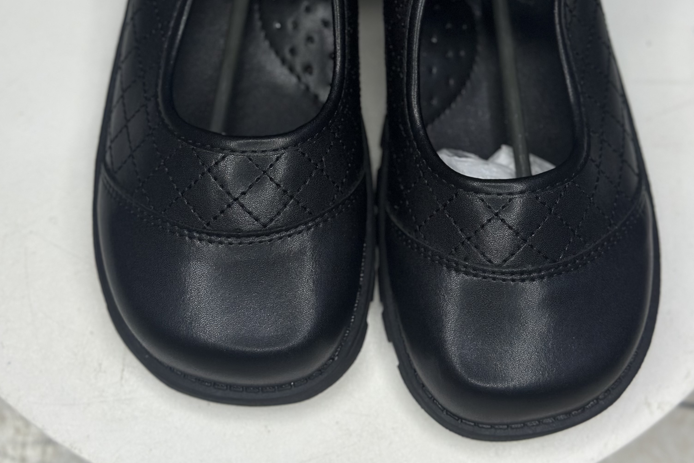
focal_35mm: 67
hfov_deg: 30.1
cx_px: 345
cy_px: 21
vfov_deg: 19.8
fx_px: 1292
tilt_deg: -70.3
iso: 80
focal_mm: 6.86
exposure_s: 1/491
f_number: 1.78
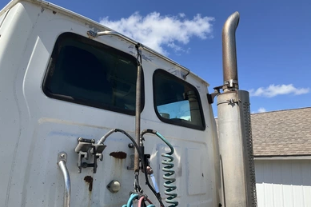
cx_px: 155
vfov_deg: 42.3
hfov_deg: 60.3
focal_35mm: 31
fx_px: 268
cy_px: 110
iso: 25
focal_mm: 3
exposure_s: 1/1412
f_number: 1.8
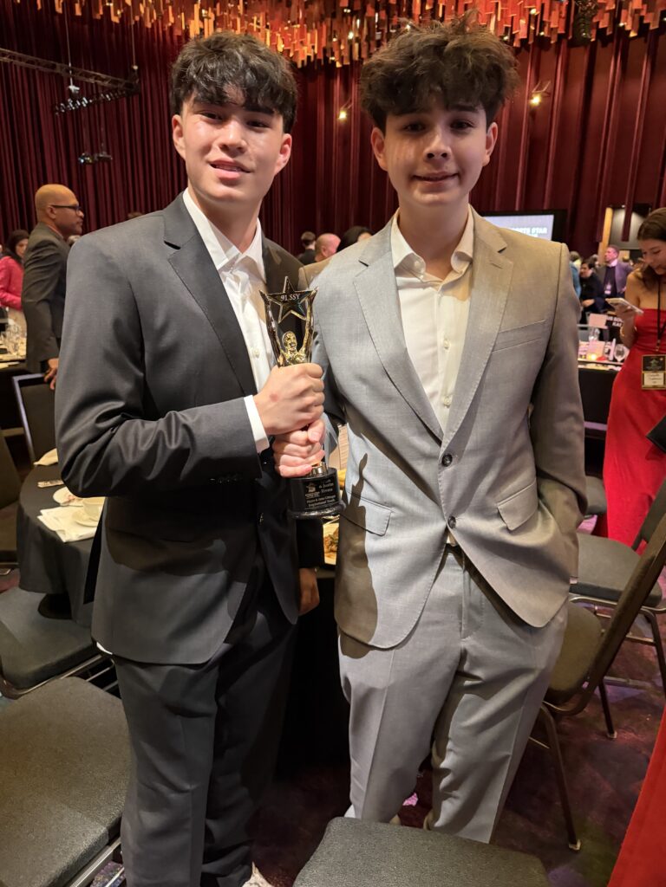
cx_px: 333
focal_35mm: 24
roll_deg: -1.0
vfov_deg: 71.6
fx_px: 616
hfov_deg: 56.8
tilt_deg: -16.1
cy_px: 444
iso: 1000
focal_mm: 6.76
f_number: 1.78
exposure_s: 1/29
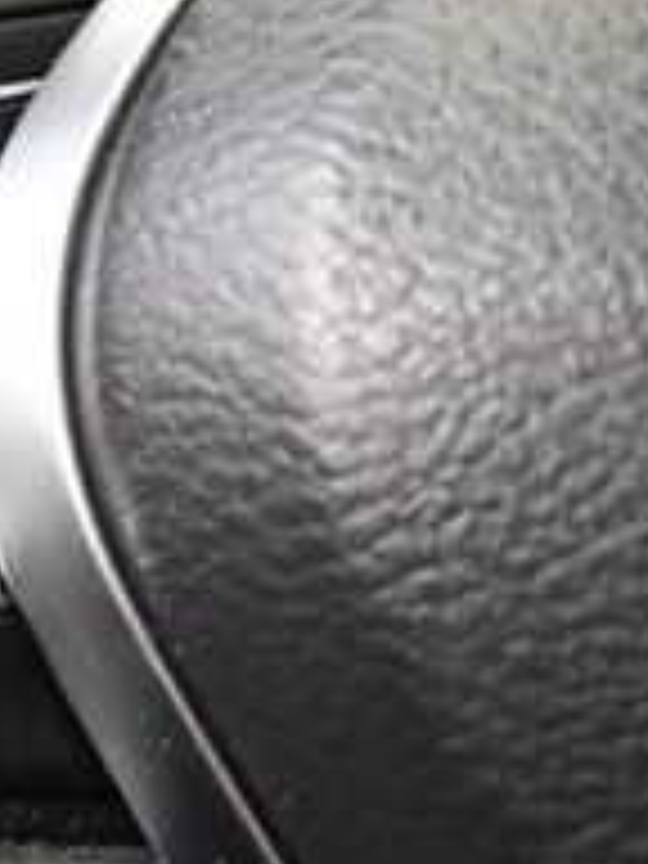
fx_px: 4792
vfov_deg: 10.3
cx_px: -436
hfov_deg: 7.5
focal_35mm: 192
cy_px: 405
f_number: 4.2
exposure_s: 1/60
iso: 3600
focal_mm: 30
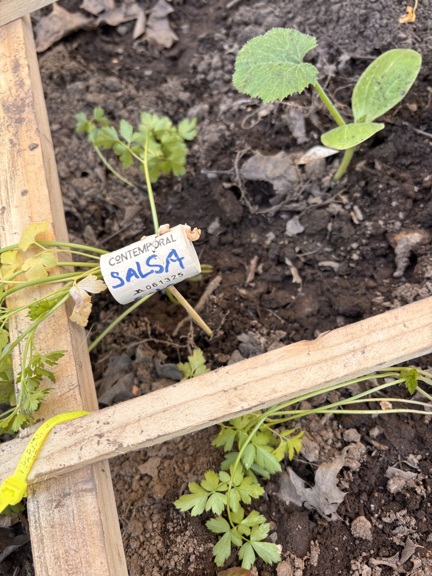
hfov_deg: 53.1
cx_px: 216
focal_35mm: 26
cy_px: 288
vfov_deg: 67.3
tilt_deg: -66.3
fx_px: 433
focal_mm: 5.96
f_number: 1.6
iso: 40
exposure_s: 1/186
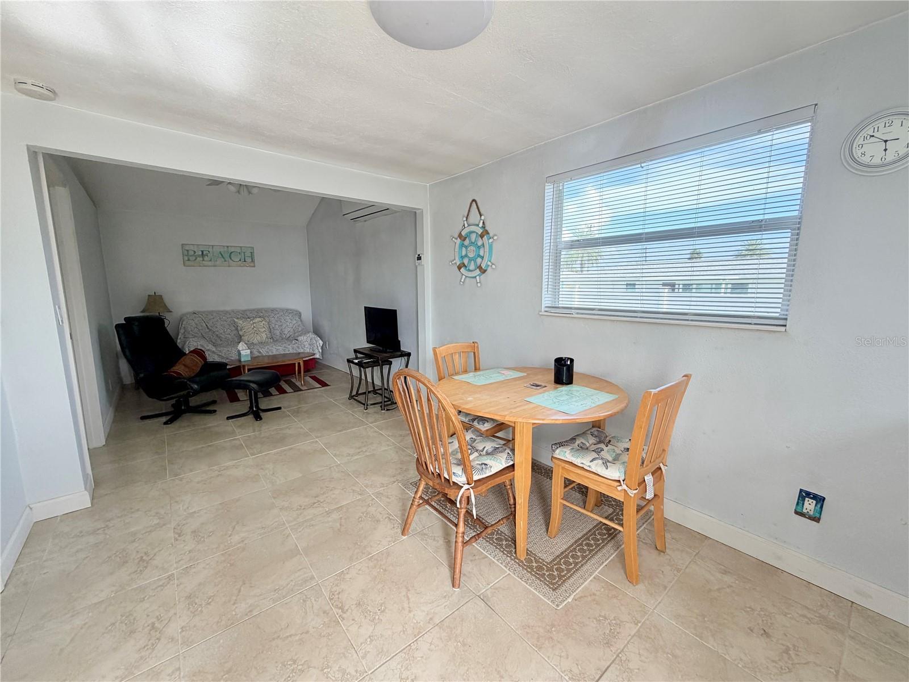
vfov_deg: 85.7
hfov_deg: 102.1
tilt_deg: -8.4
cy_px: 341
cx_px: 454
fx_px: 368
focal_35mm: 14
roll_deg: +0.4
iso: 80
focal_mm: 2.22
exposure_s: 1/121
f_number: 2.2
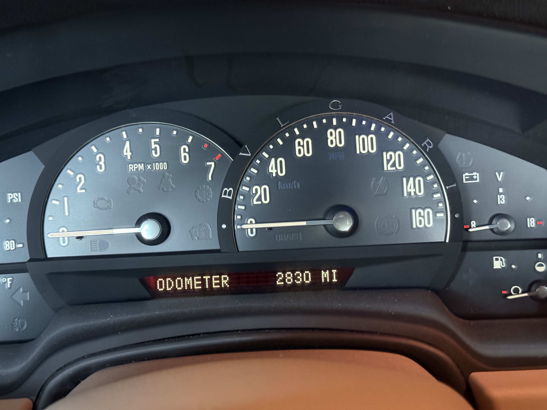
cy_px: 205
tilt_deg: -17.1
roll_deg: +2.0
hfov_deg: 39.7
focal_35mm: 48
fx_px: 758
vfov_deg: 30.3
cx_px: 274
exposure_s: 1/30
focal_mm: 6.76
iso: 640
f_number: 1.78
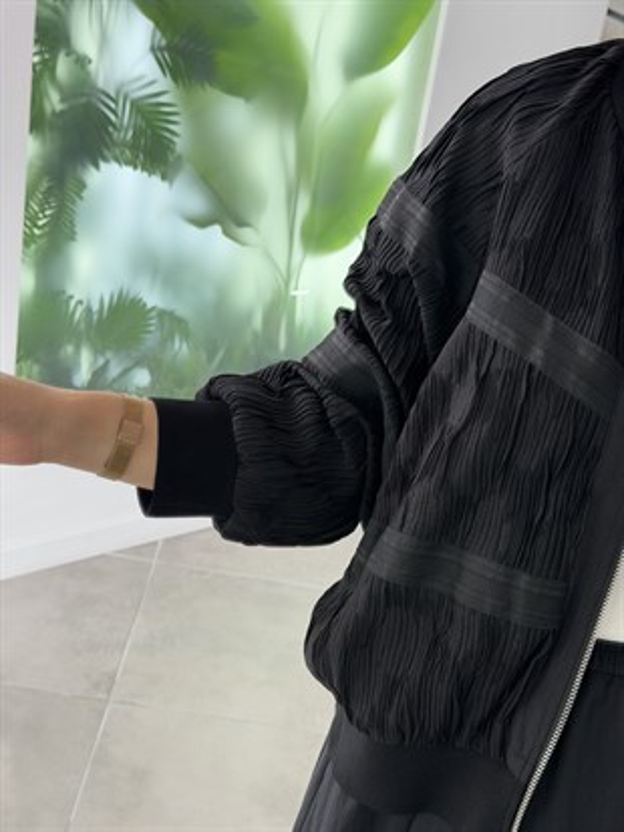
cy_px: 416
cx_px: 312
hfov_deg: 30.3
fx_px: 1153
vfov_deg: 39.6
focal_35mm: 48
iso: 80
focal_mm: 6.76
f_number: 1.78
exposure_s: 1/130
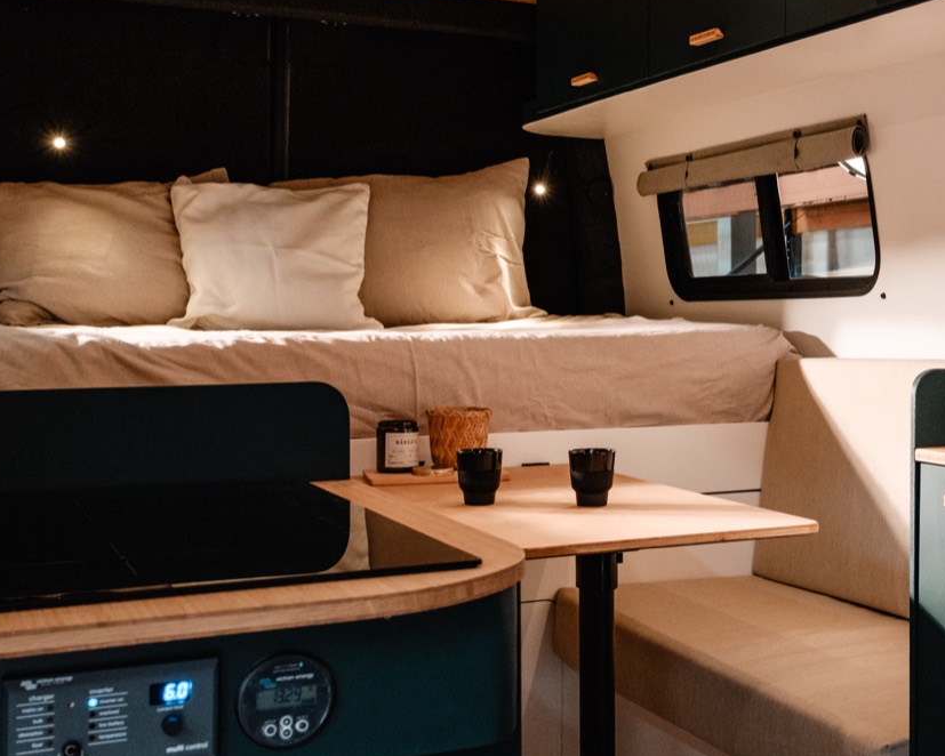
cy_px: 320
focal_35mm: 49
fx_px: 1371
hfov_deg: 36.8
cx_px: 750
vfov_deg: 30.8
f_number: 5.6
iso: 1000
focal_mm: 18
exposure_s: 1/20
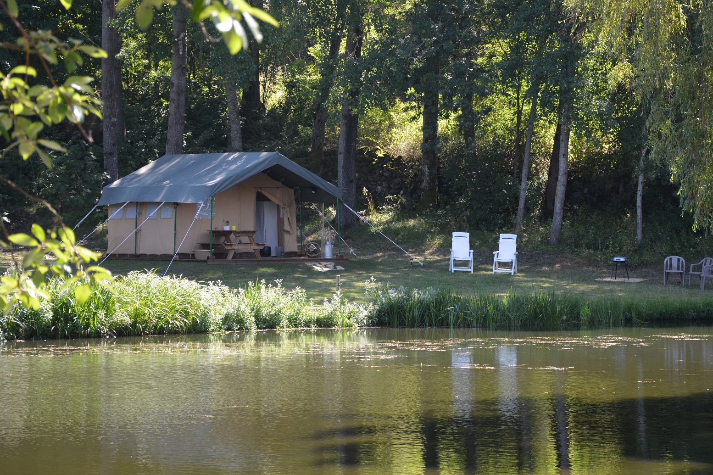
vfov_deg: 12.2
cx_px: 423
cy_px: 207
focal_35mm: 112
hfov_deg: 18.3
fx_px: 2217
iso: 200
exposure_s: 1/125
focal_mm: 58
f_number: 5.6
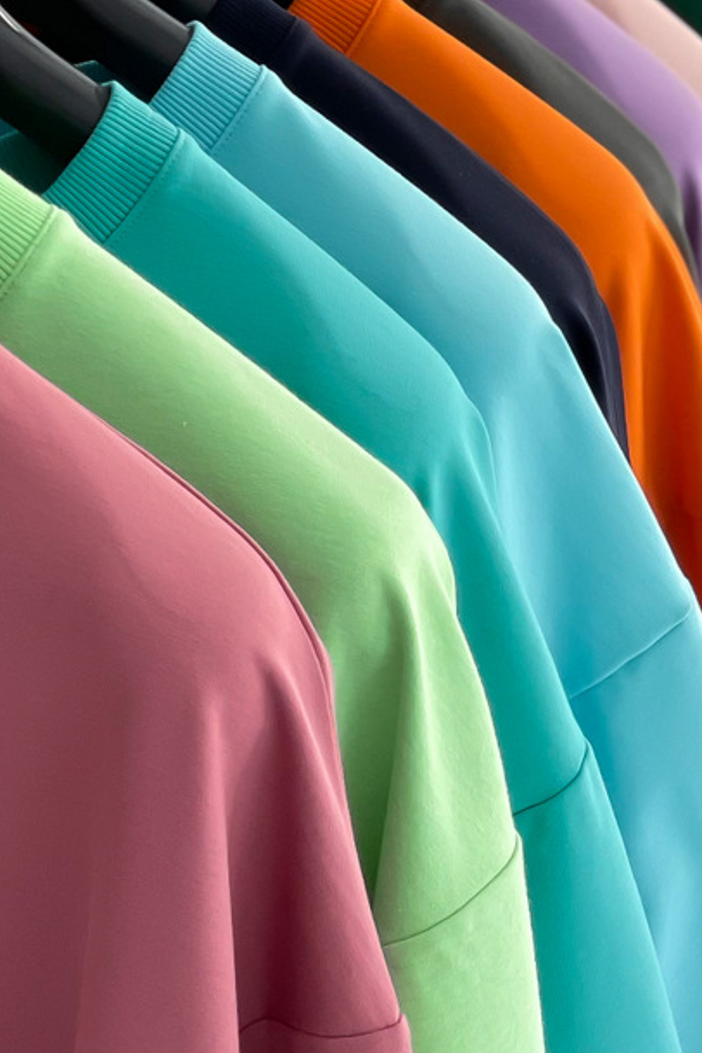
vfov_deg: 14.4
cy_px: 539
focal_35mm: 142
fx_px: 4153
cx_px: 223
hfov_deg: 9.7
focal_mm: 6
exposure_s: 1/120
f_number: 2
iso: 64
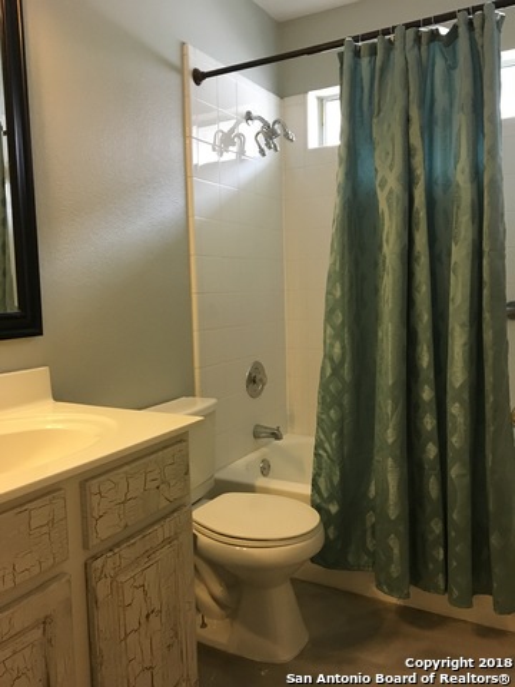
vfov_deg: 61.7
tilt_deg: -7.0
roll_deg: +2.0
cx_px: 258
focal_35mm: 29
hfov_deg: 48.2
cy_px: 344
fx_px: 575
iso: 200
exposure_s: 1/30
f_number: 2.2
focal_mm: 4.15
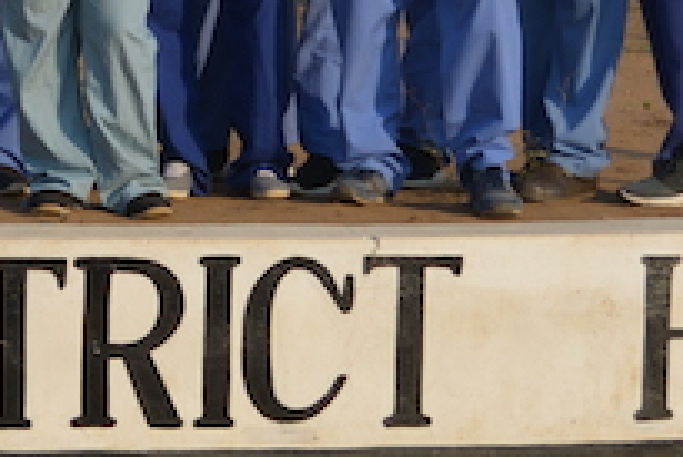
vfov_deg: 7.3
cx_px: -30
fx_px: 3560
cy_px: 78
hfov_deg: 10.8
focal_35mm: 188
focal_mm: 25
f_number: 4
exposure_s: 1/1000
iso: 100
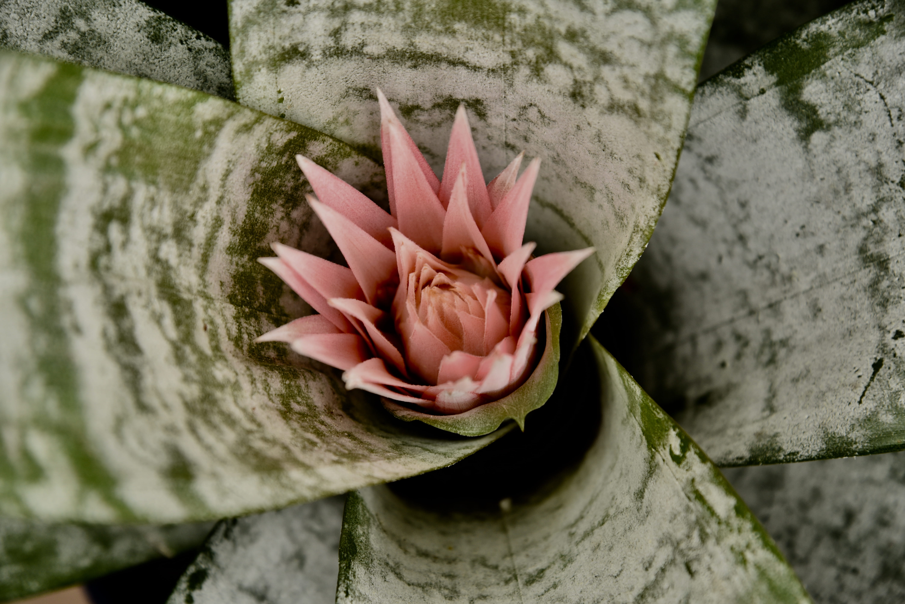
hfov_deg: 17.1
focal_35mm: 120
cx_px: 452
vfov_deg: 11.4
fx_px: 3018
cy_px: 302
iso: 500
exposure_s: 1/160
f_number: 5.6
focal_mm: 120
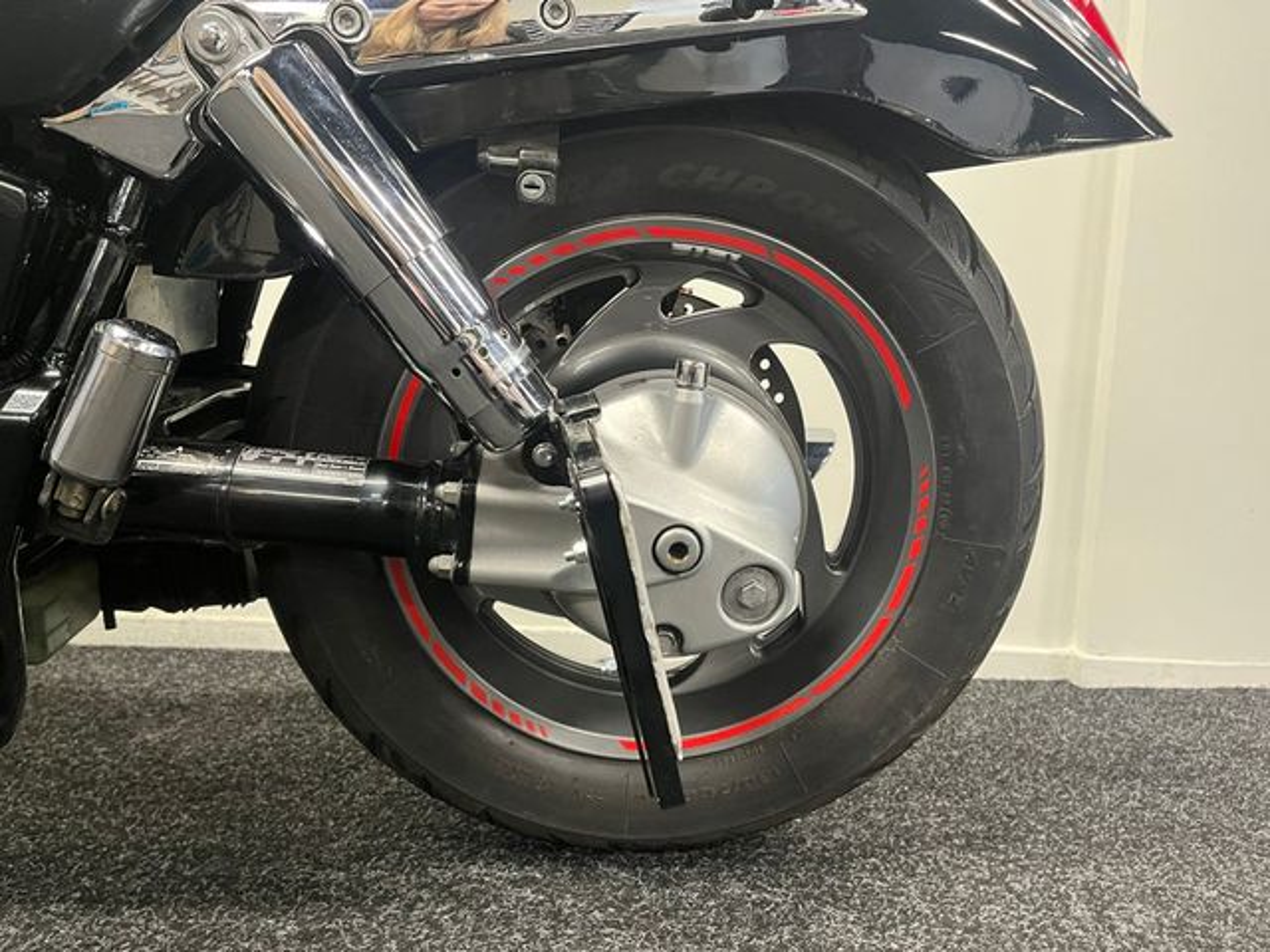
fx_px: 954
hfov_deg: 67.3
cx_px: 635
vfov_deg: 53.1
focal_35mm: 26
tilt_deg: -5.6
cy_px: 476
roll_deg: -2.5
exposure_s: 1/50
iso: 400
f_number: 1.6
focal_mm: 5.1
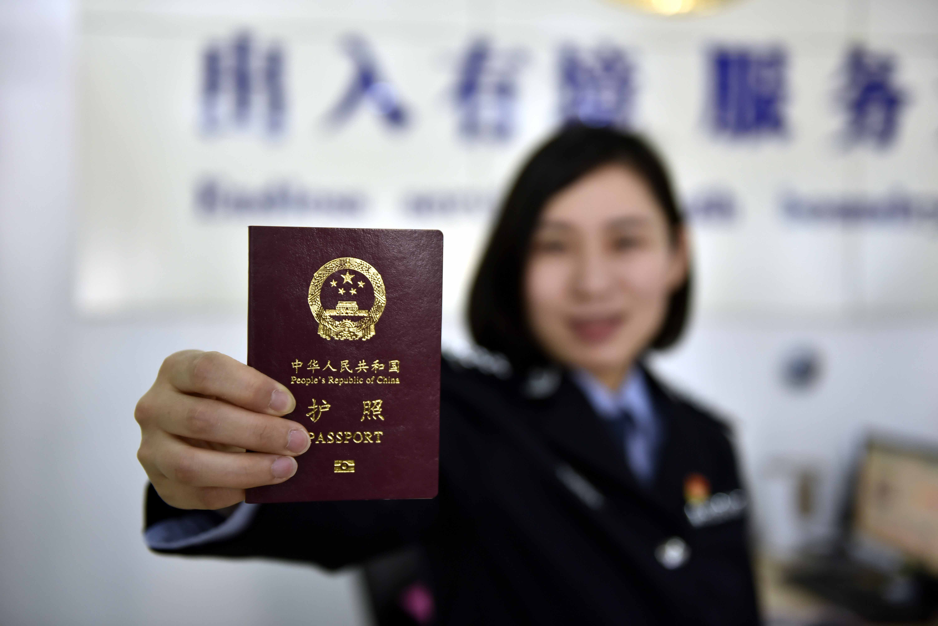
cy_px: 313
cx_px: 469
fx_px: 1147
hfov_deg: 44.5
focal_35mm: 44
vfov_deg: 30.5
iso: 800
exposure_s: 1/125
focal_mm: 44
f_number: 2.8
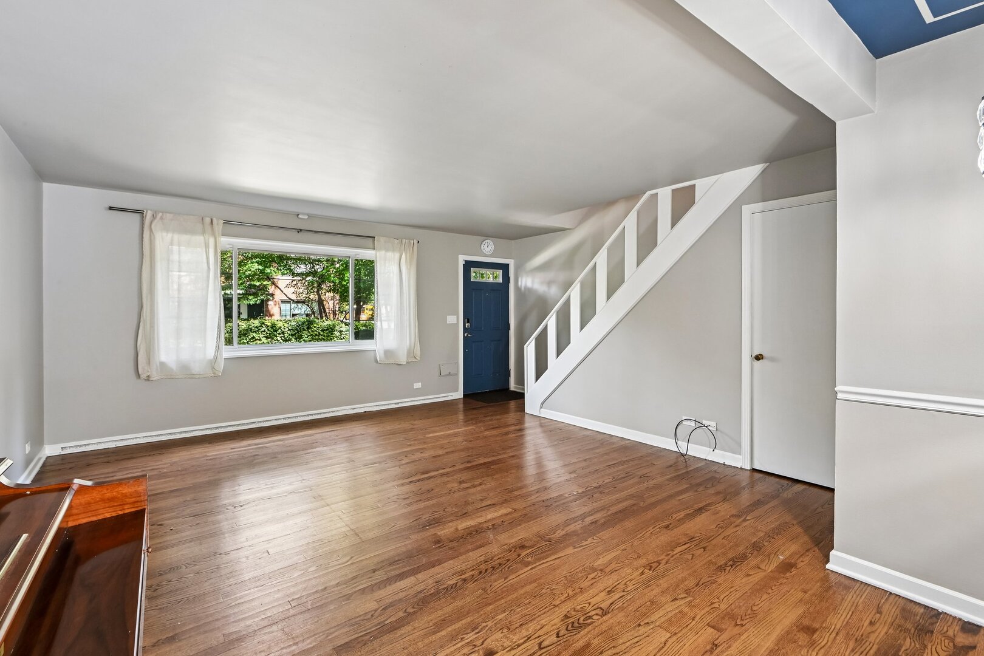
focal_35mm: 16
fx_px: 437
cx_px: 492
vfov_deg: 73.7
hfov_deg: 96.7
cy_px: 328
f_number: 13
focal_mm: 16
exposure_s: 1/4
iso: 400
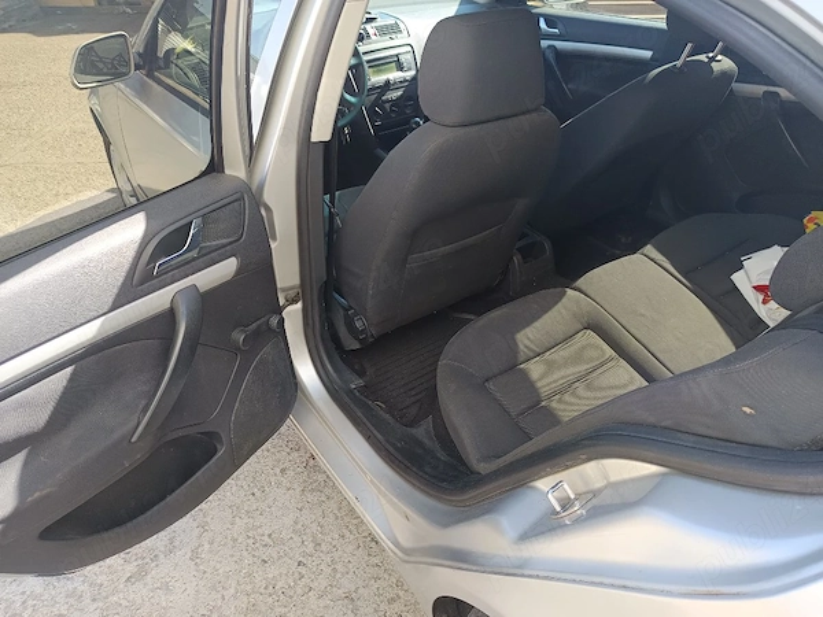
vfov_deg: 56.8
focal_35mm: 24
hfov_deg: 71.6
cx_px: 412
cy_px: 308
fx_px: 571
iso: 111
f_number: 1.7
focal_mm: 5.31
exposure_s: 1/101
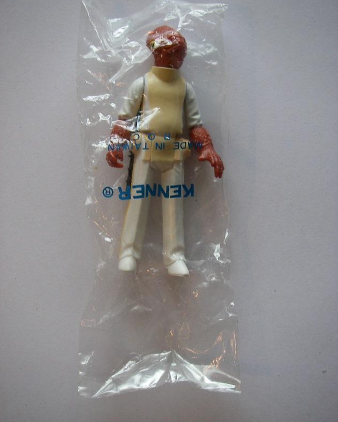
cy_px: 204
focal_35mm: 40
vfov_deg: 45.8
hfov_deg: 37.3
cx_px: 169
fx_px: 500
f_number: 3.3
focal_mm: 6.3
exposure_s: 1/50
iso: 160
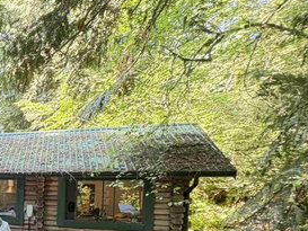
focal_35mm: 41
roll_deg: -1.1
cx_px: -141
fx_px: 365
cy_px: 201
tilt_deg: +0.2
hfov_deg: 29.8
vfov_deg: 33.6
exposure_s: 1/60
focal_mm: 2.22
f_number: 2.2
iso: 250
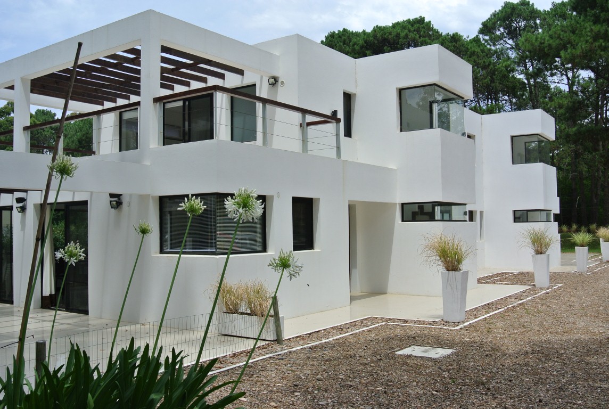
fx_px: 610
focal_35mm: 36
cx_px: 304
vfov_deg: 37.0
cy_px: 204
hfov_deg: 53.0
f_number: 5
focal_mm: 13.5
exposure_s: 1/1000
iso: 100
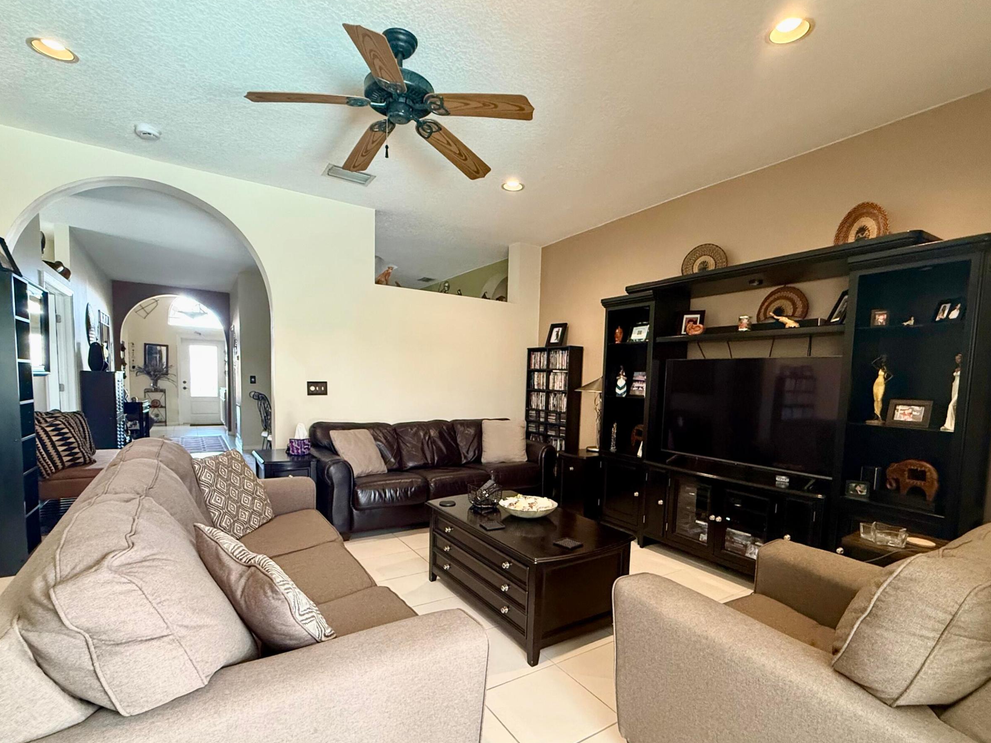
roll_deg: -2.0
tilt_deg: -4.9
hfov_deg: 91.0
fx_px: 487
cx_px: 506
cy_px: 421
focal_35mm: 17
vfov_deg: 74.4
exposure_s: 1/60
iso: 640
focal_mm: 2.22
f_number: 2.2
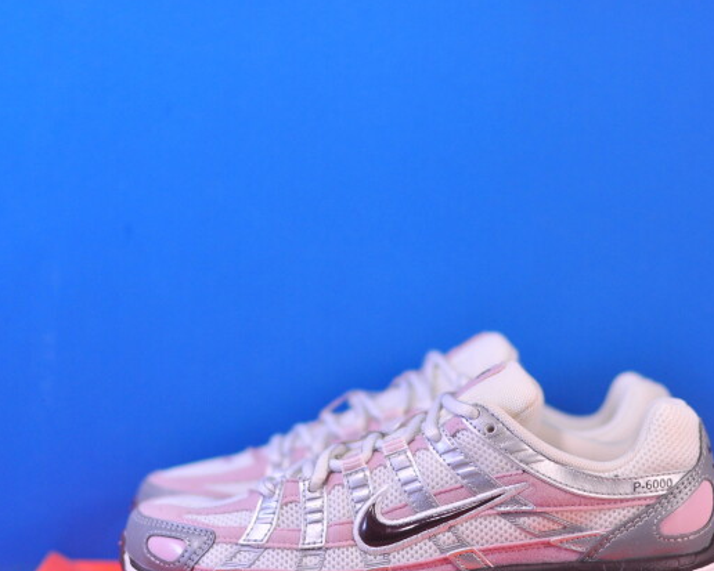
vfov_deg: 14.1
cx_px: 412
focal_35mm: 109
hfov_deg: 17.6
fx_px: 2304
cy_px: 342
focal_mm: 50
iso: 250
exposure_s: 1/320
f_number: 2.2
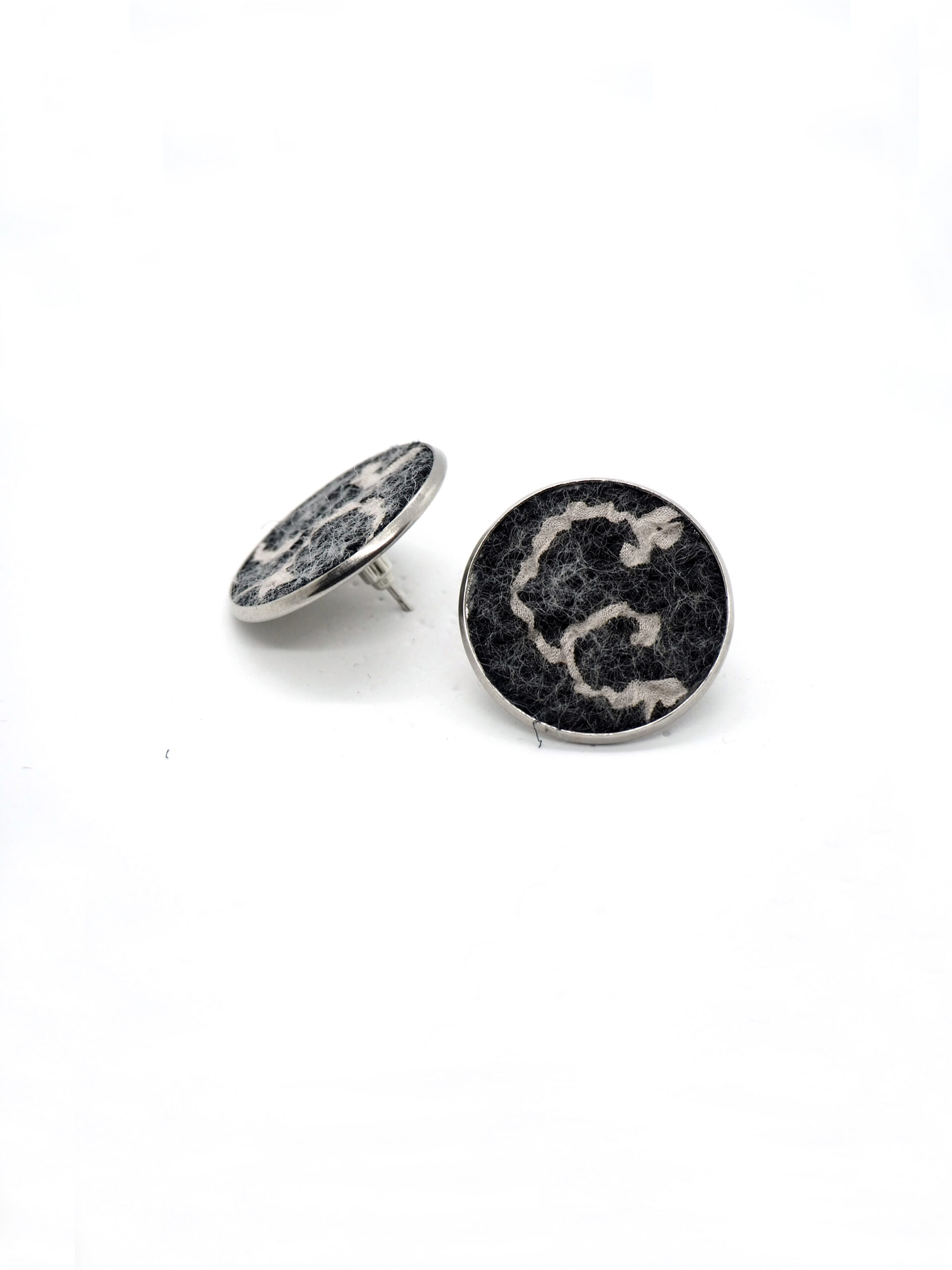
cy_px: 635
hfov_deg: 22.3
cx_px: 476
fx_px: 2420
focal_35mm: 66
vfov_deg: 29.4
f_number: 5.4
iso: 200
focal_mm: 33
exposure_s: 1/125
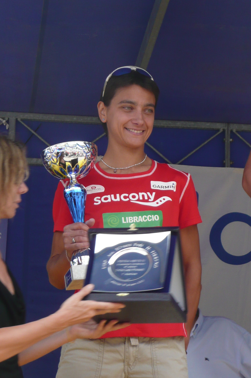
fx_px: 1751
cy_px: 189
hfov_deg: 8.2
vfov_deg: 12.3
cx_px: 126
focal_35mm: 167
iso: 100
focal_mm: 18.4
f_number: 4.7
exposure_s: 1/100
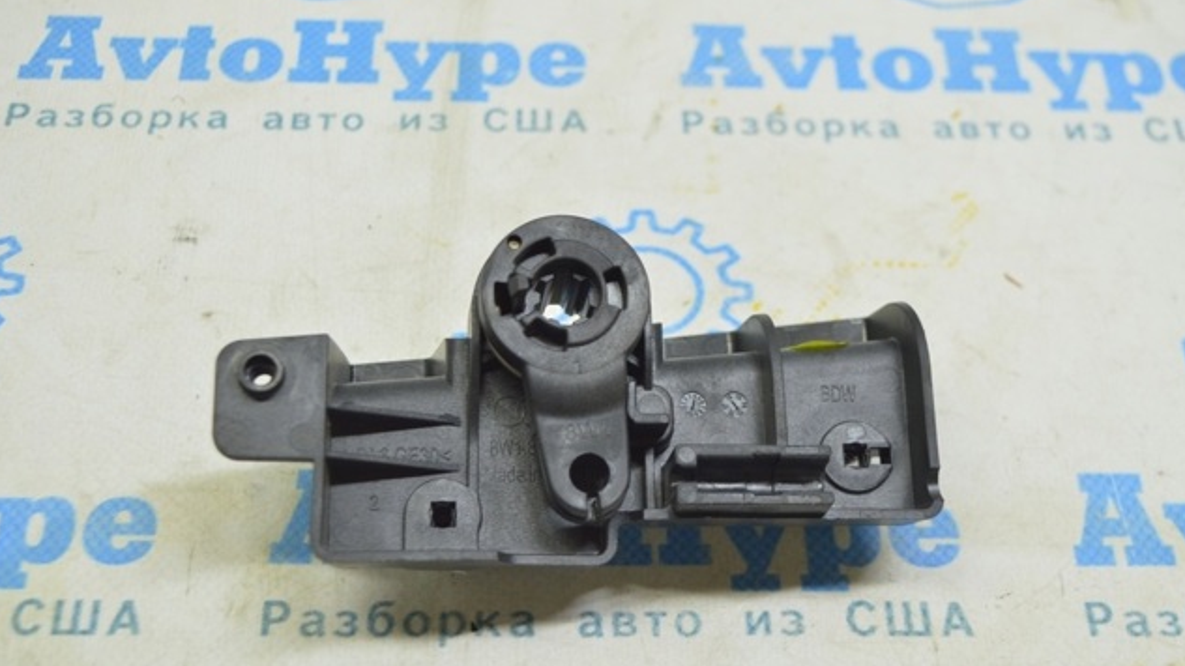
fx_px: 1745
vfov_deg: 21.6
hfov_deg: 37.5
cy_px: 353
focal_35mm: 56
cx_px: 592
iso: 400
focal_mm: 35
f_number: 5.6
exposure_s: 1/20
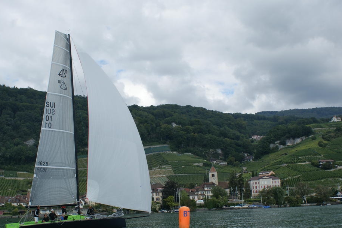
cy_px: 121
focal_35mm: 47
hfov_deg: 41.9
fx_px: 446
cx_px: 158
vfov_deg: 28.6
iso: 100
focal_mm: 28
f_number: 11
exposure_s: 1/125
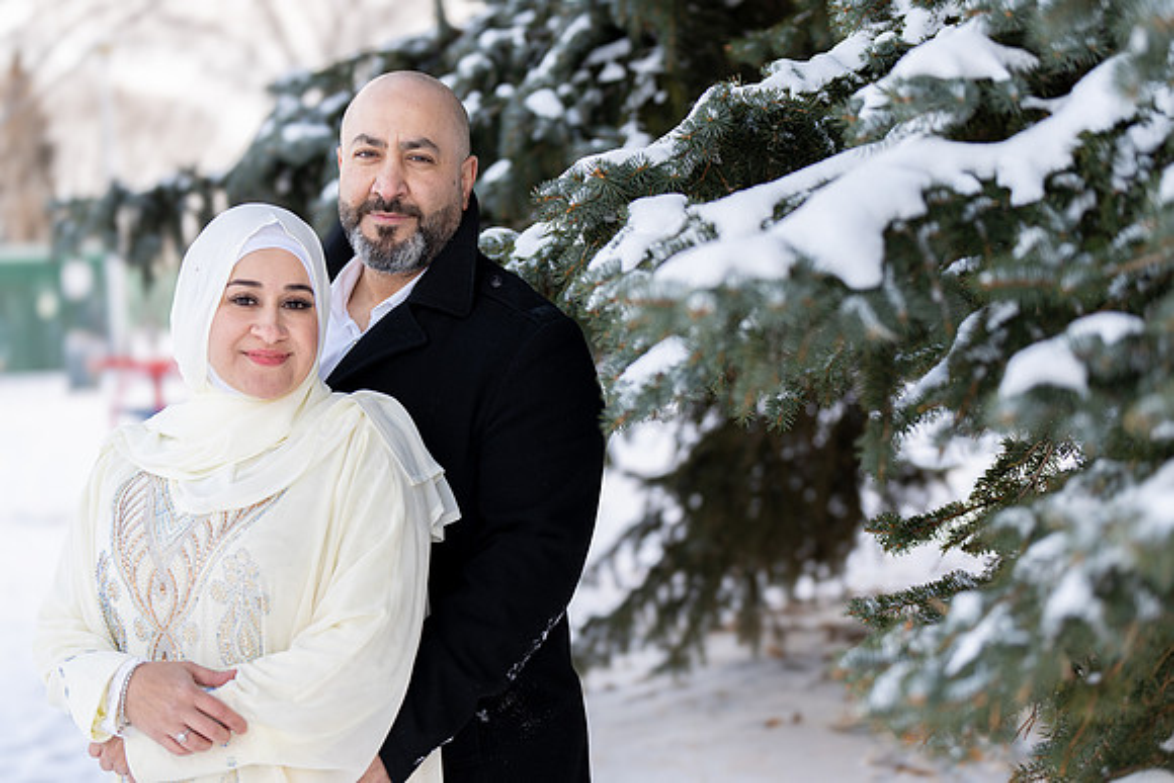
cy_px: 392
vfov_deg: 19.5
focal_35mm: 70
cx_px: 587
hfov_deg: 28.8
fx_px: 2283
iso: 125
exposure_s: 1/160
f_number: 2.8
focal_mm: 70
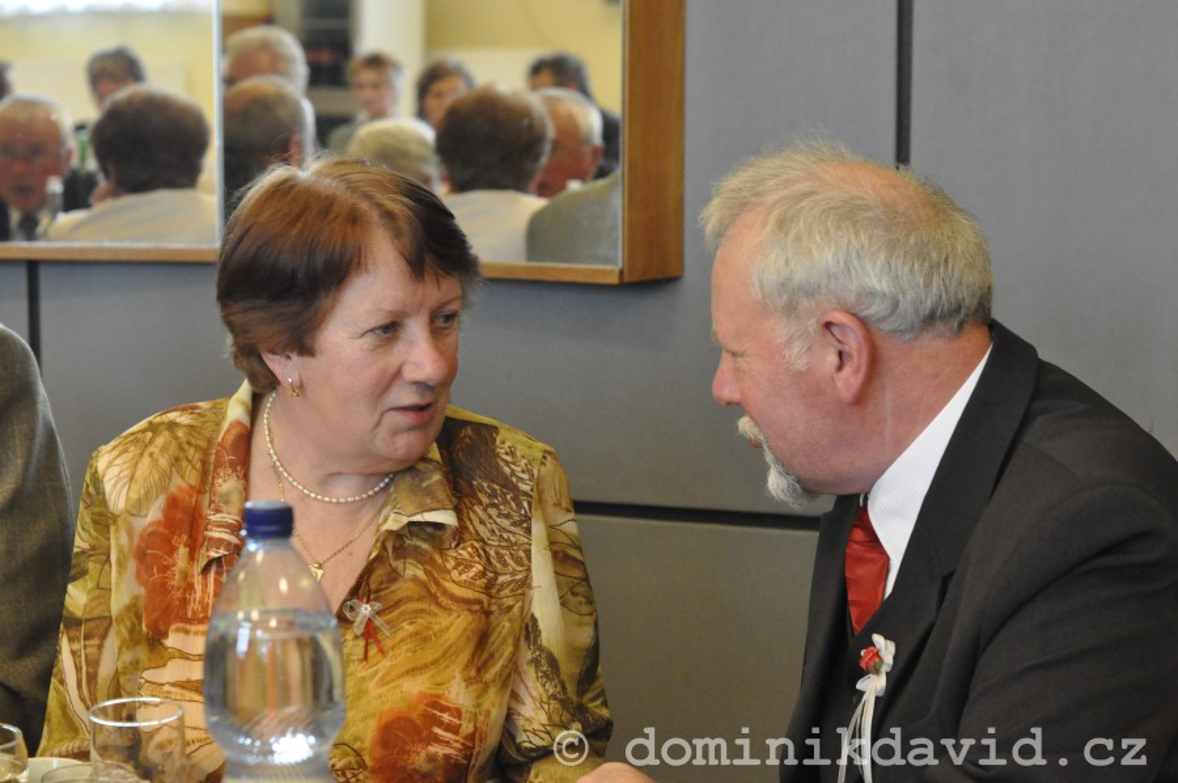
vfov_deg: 18.1
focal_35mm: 75
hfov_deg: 27.0
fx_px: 2451
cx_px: 589
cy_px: 392
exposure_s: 1/30
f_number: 4.5
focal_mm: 50
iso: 3200
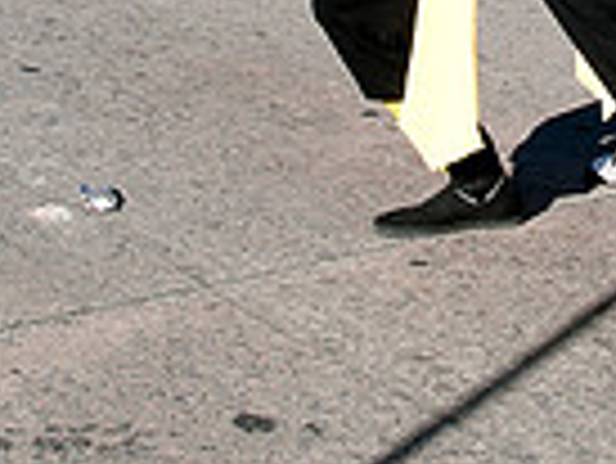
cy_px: -399
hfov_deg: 8.5
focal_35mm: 232
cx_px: 620
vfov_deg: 6.3
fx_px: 4132
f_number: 5
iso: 250
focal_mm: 38
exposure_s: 1/1600
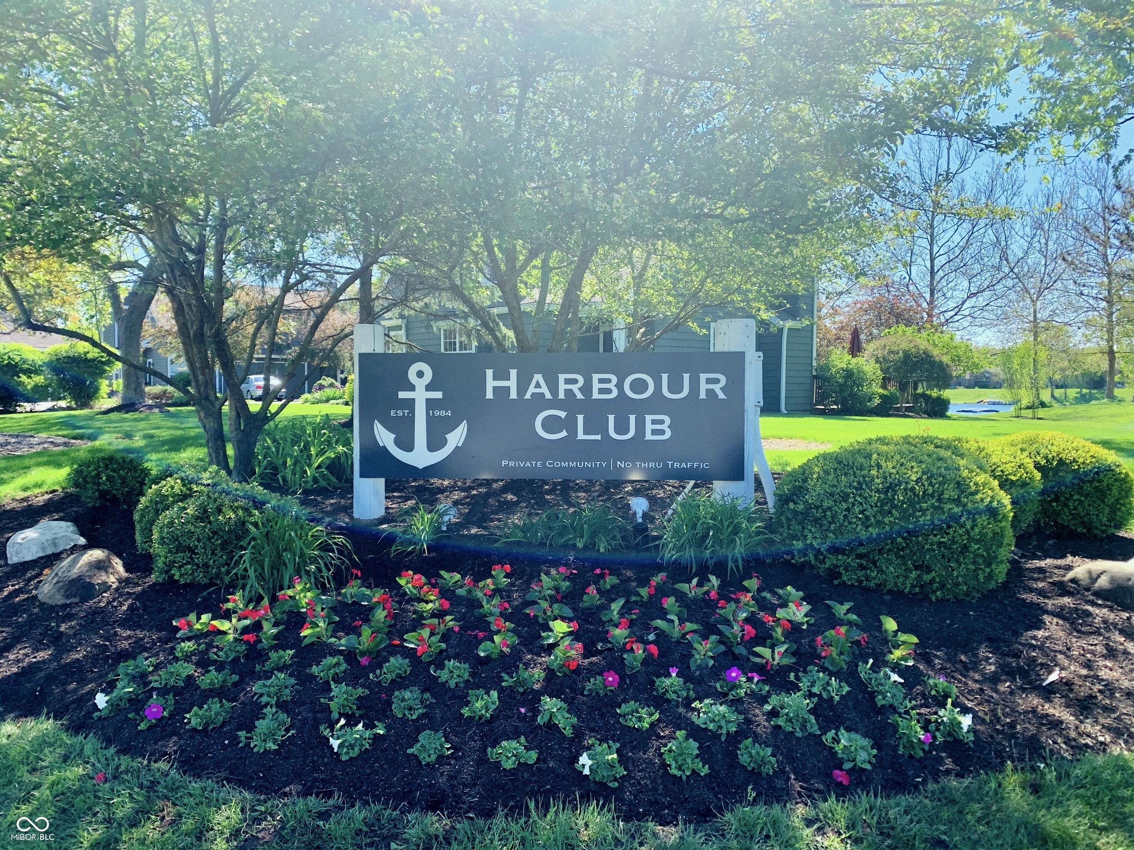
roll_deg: -0.3
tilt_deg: -2.9
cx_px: 567
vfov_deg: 53.1
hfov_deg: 67.3
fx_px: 852
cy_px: 425
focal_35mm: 26
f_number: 1.8
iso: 25
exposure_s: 1/643
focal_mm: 4.25
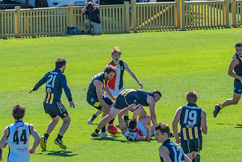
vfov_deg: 2.1
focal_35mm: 654
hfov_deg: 3.2
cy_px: 84
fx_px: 4396
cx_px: 153
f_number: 14
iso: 800
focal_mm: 320
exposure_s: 1/800
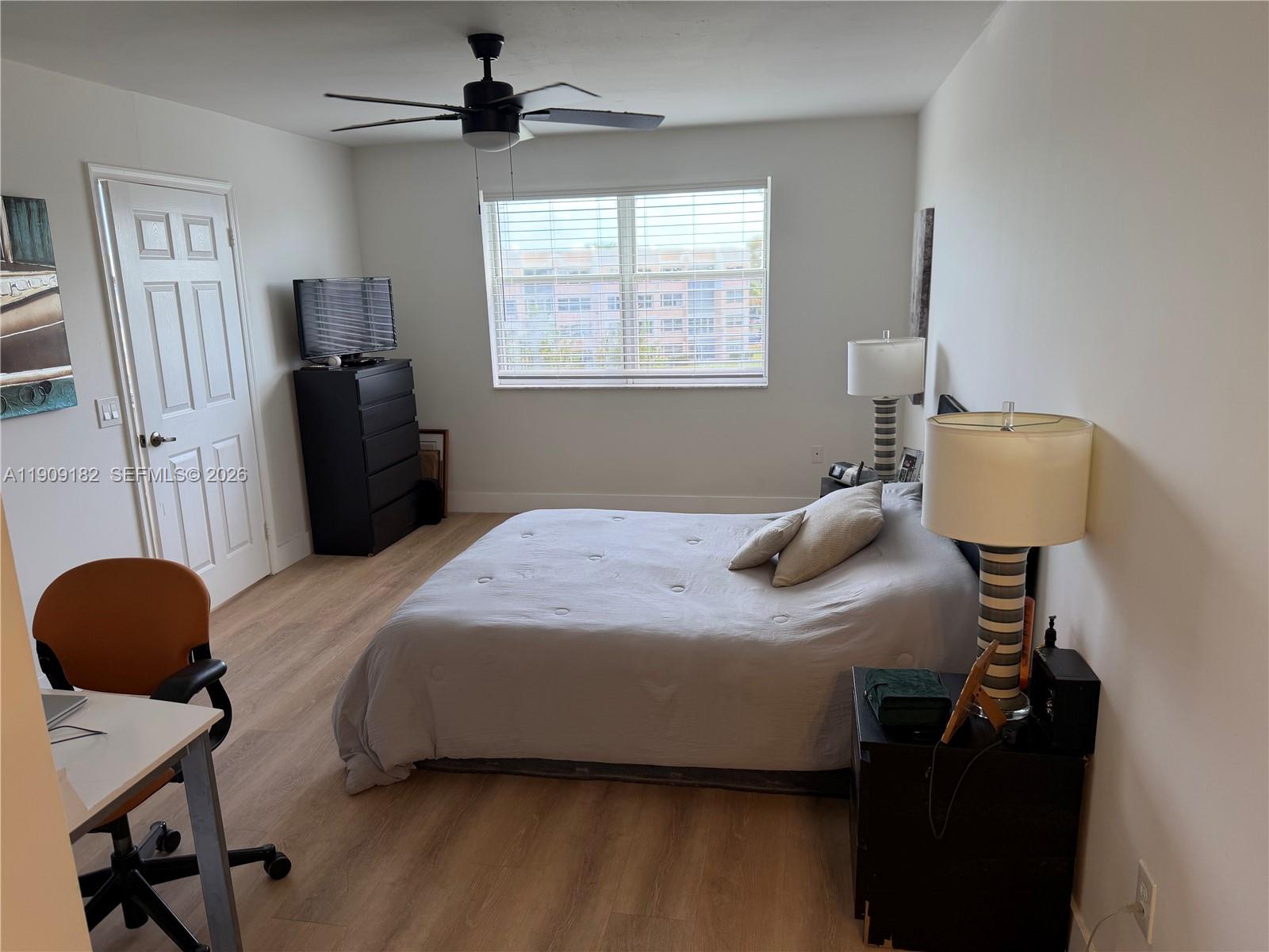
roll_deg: +1.8
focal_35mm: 24
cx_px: 634
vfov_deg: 56.8
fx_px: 880
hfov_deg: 71.6
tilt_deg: -12.7
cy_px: 476
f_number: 1.78
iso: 100
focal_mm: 6.76
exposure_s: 1/182
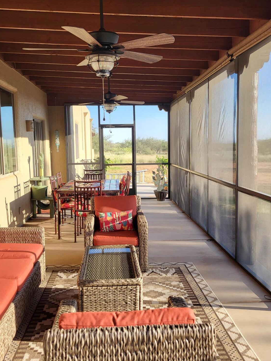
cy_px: 179
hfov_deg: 40.6
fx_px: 365
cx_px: 122
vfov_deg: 52.6
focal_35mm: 35
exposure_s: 1/250
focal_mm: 5.4
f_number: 1.8
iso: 40
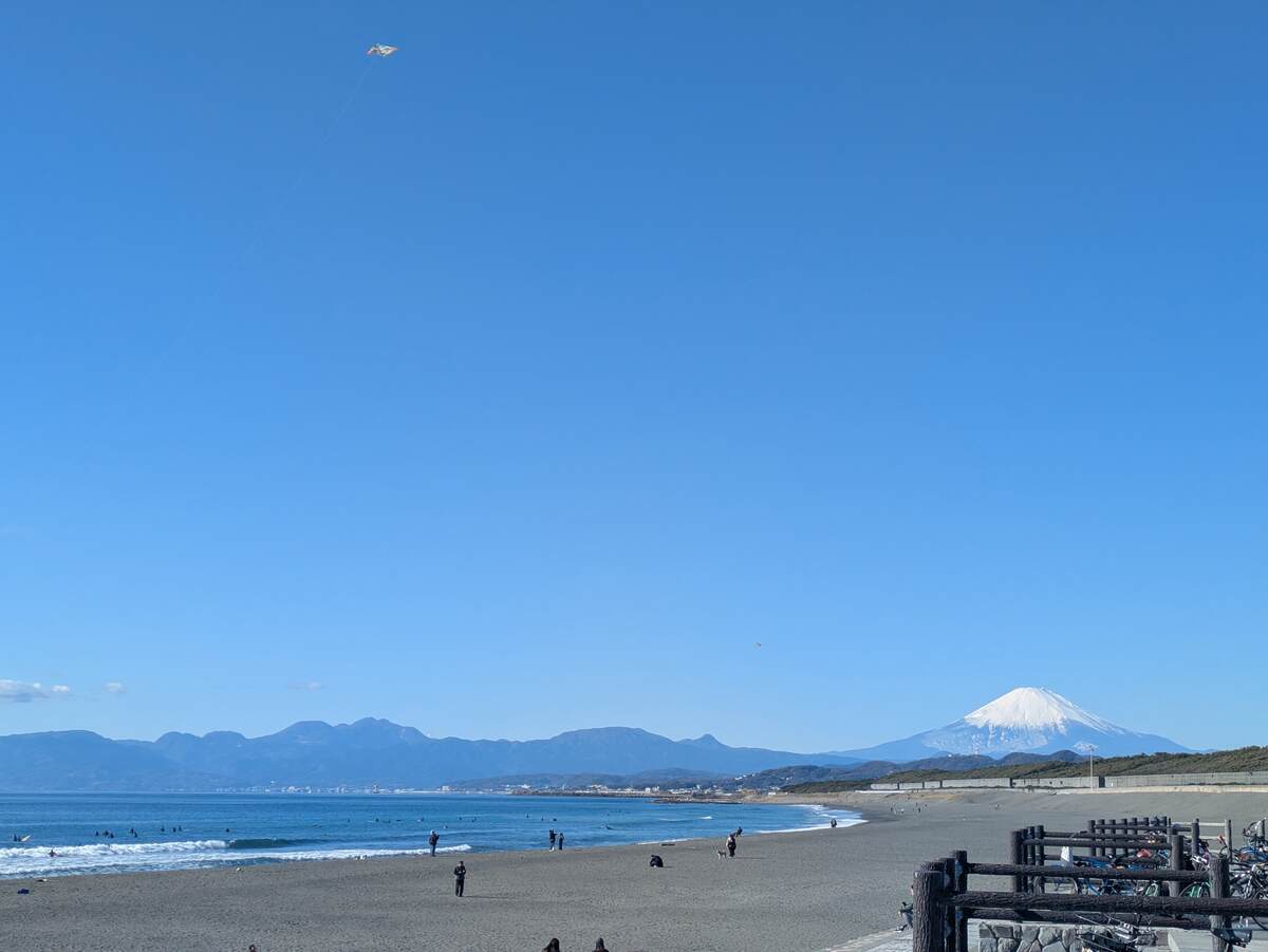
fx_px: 1869
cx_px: 634
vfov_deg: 28.6
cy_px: 476
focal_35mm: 51
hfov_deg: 37.5
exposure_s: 1/2392
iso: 49
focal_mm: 5.43
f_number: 1.89
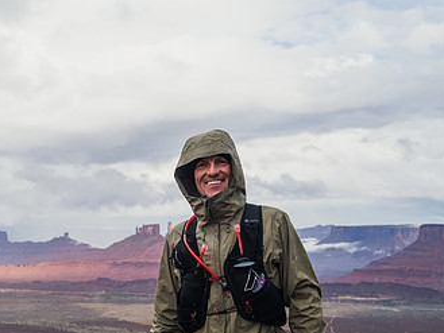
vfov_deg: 28.6
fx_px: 642
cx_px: 175
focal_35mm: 50
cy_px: 256
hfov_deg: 38.0
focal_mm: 29
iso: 250
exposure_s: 1/800
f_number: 4.5
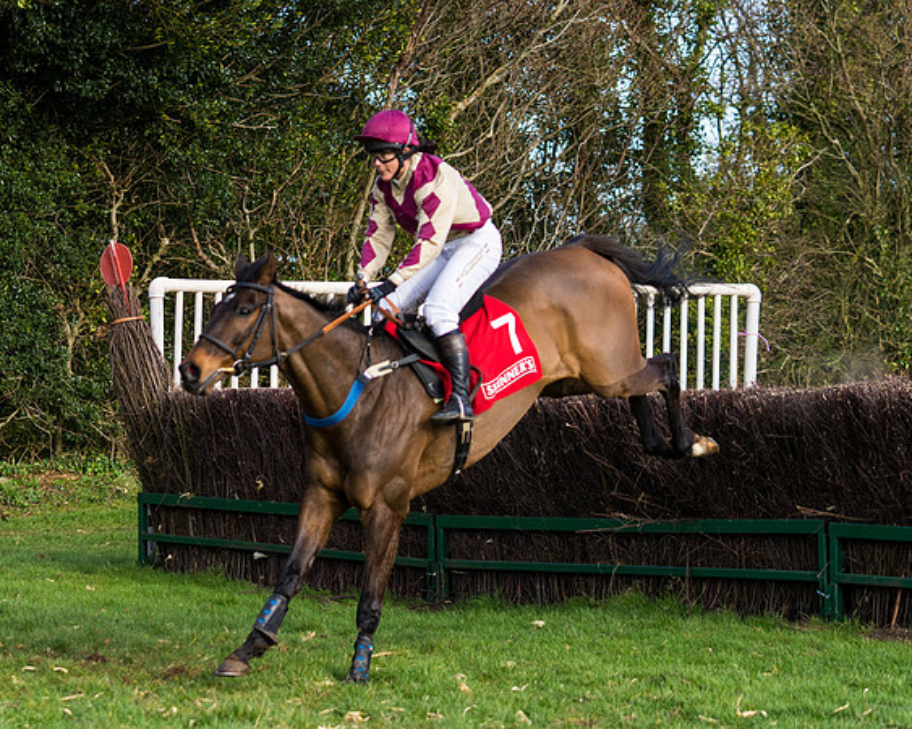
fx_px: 3167
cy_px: 204
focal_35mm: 117
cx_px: 260
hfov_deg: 16.3
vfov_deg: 13.1
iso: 200
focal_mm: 70
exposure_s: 1/2000
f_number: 2.8
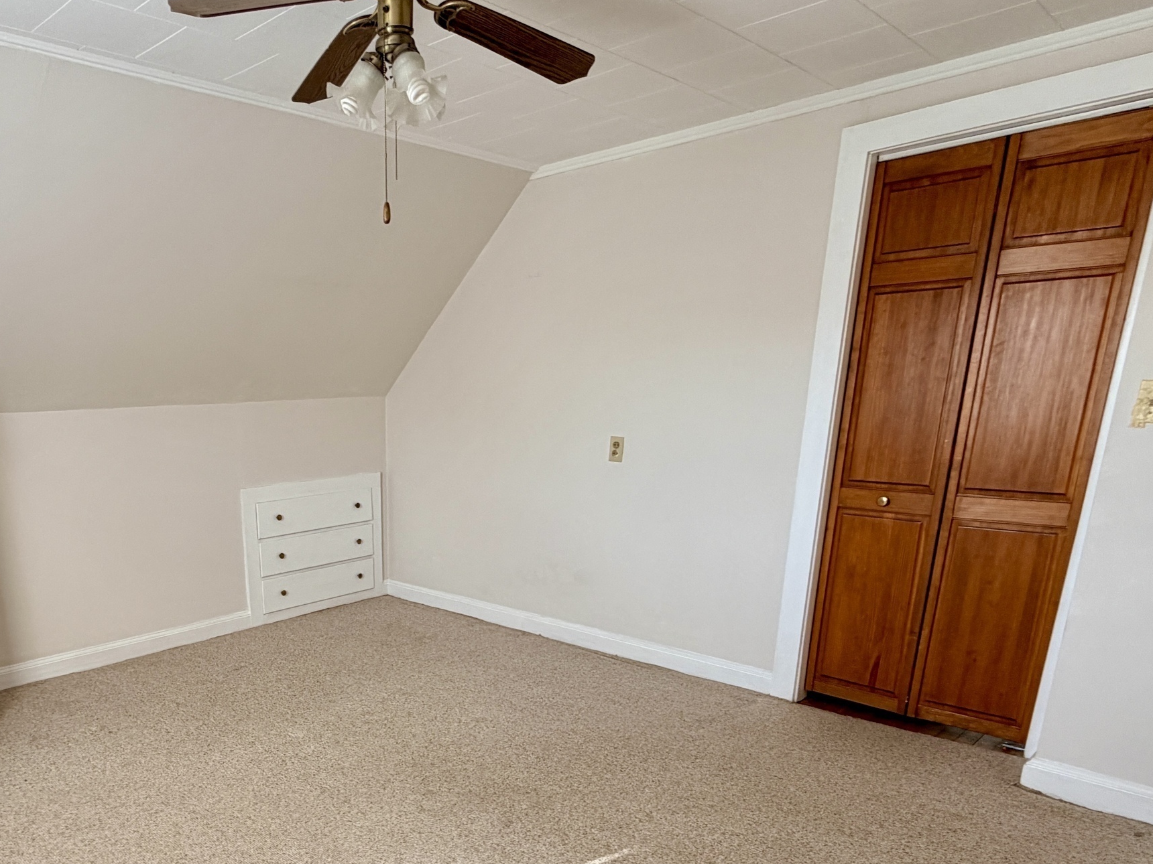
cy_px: 624
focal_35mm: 25
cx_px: 376
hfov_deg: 67.3
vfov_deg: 53.0
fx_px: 833
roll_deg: +1.5
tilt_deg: -17.5
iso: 80
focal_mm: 2.22
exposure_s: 1/121
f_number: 2.2
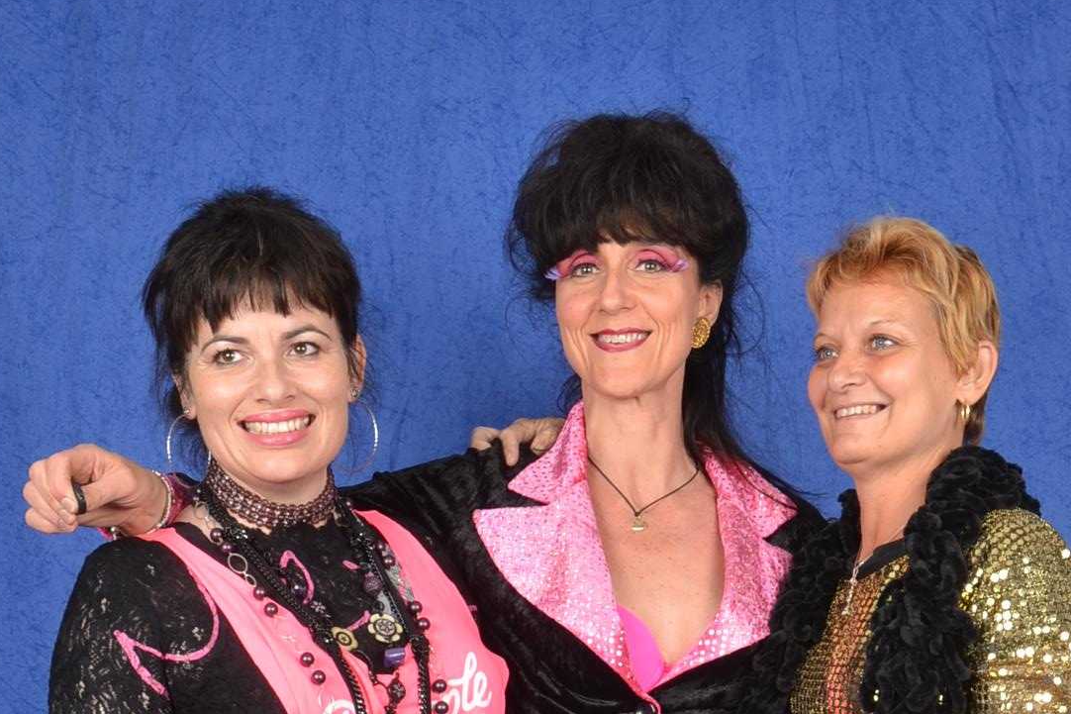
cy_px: 1174
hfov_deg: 27.0
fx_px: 2231
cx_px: 572
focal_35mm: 75
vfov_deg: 16.1
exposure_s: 1/100
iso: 100
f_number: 11
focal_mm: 22
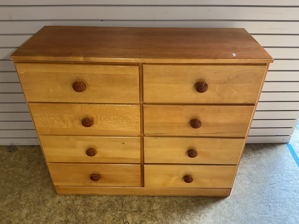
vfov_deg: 48.2
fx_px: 250
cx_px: 150
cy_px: 112
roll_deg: -1.5
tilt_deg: -33.8
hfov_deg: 61.7
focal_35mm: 29
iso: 80
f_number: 1.8
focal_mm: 3
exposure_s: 1/60
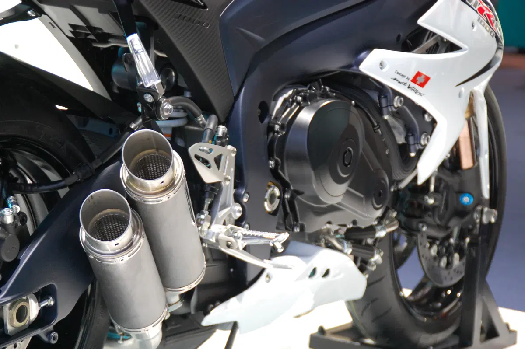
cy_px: 174
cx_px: 262
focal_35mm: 129
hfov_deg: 15.9
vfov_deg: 10.6
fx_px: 1880
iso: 800
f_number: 5.6
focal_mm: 86
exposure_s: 1/50
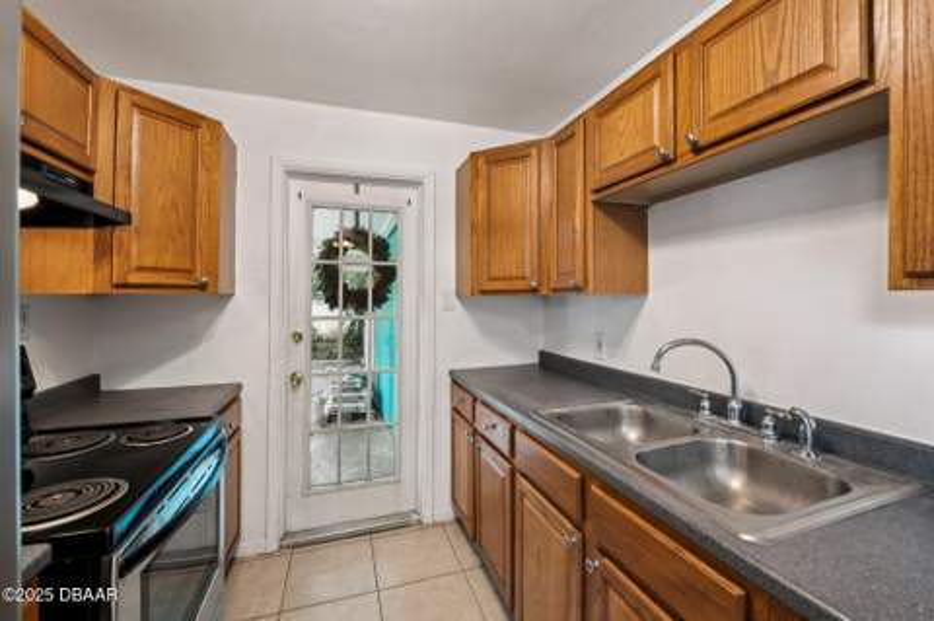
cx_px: 467
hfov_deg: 104.3
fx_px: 363
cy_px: 310
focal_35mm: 14
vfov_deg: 81.1
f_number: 8
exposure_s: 1/8
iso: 400
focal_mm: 14
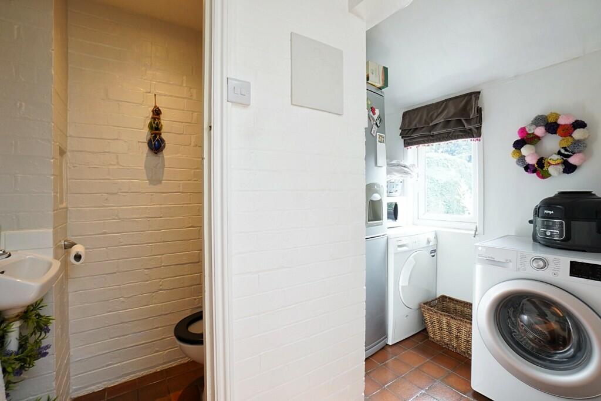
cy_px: 200
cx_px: 300
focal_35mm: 15
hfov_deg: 100.4
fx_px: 250
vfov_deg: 77.3
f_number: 10
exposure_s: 1/15
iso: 640
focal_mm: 10
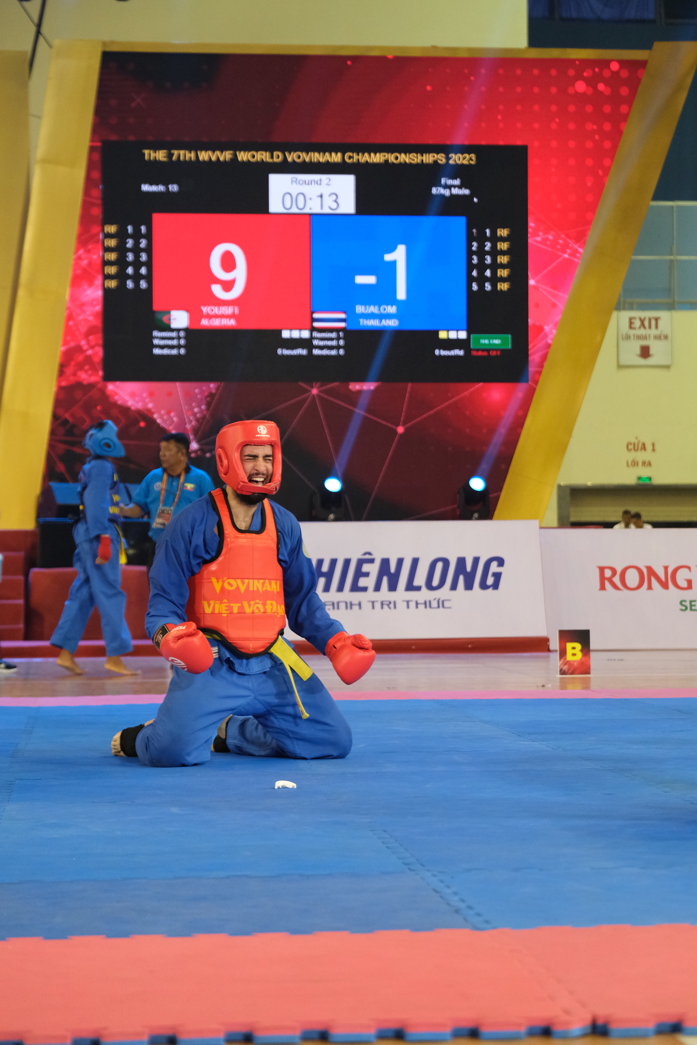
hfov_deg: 15.5
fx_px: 2555
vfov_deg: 23.1
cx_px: 348
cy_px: 522
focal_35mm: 88
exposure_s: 1/500
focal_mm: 58.7
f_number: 2.8
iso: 3200
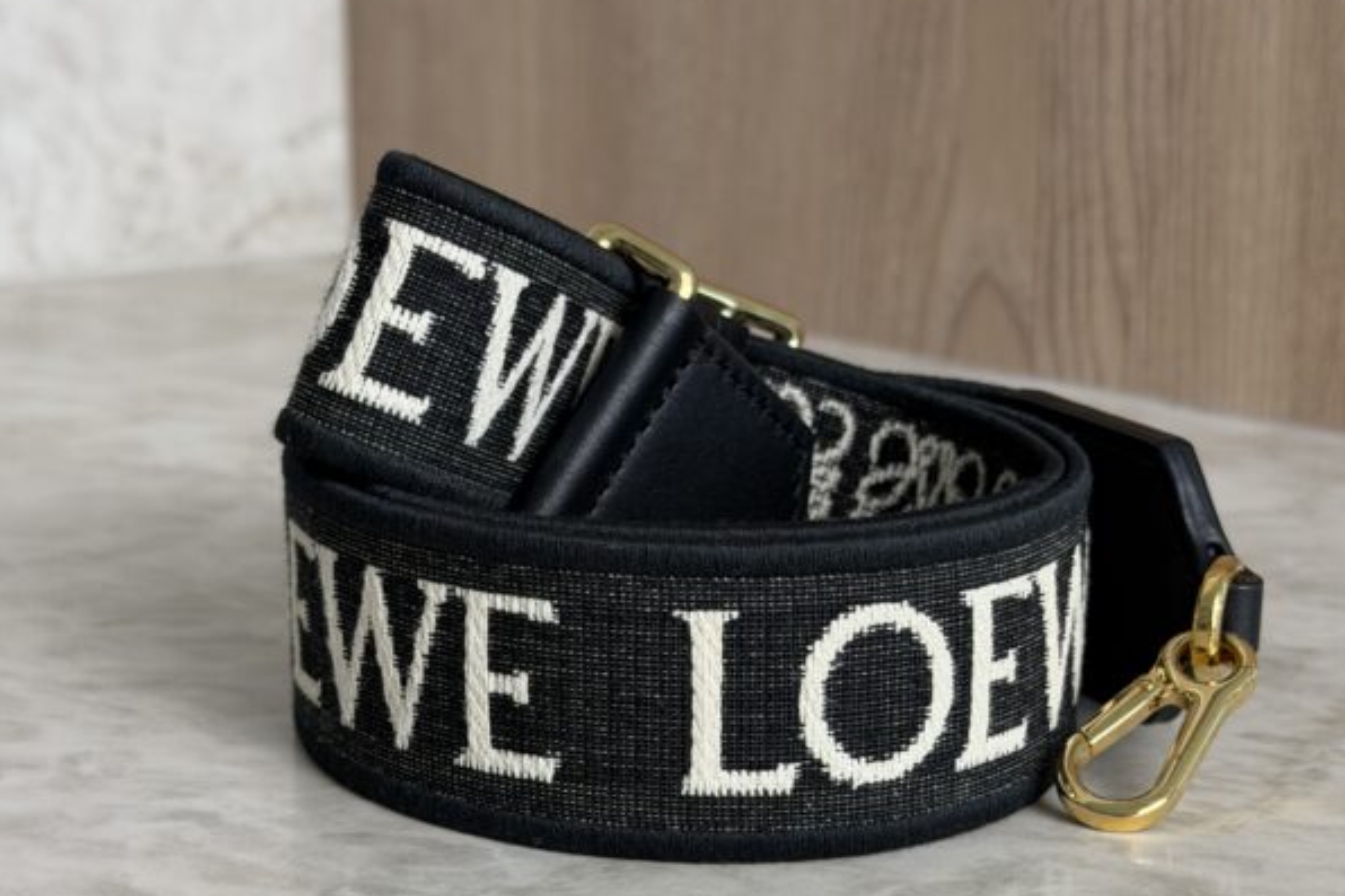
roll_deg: -0.6
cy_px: 546
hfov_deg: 30.1
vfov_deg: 20.3
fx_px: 2502
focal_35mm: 67
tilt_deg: -14.1
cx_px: 670
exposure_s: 1/60
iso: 50
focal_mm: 6.76
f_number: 1.78
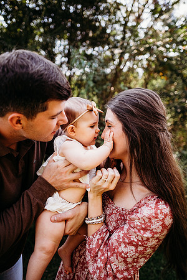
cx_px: 94
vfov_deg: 73.7
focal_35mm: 24
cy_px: 140
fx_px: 187
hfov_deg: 53.1
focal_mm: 24
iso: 200
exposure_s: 1/400
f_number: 2.2
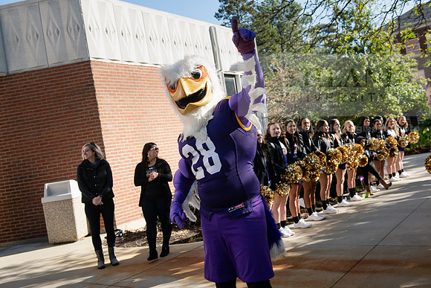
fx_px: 431
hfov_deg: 53.1
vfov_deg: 36.9
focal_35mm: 36
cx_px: 216
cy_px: 144
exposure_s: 1/640
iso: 400
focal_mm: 36
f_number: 5.6
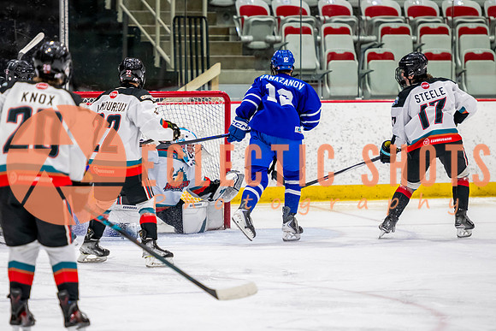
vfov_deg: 5.7
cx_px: 200
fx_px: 3343
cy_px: 166
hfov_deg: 8.5
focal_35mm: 243
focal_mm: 165
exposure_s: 1/800
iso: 1600
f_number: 3.2
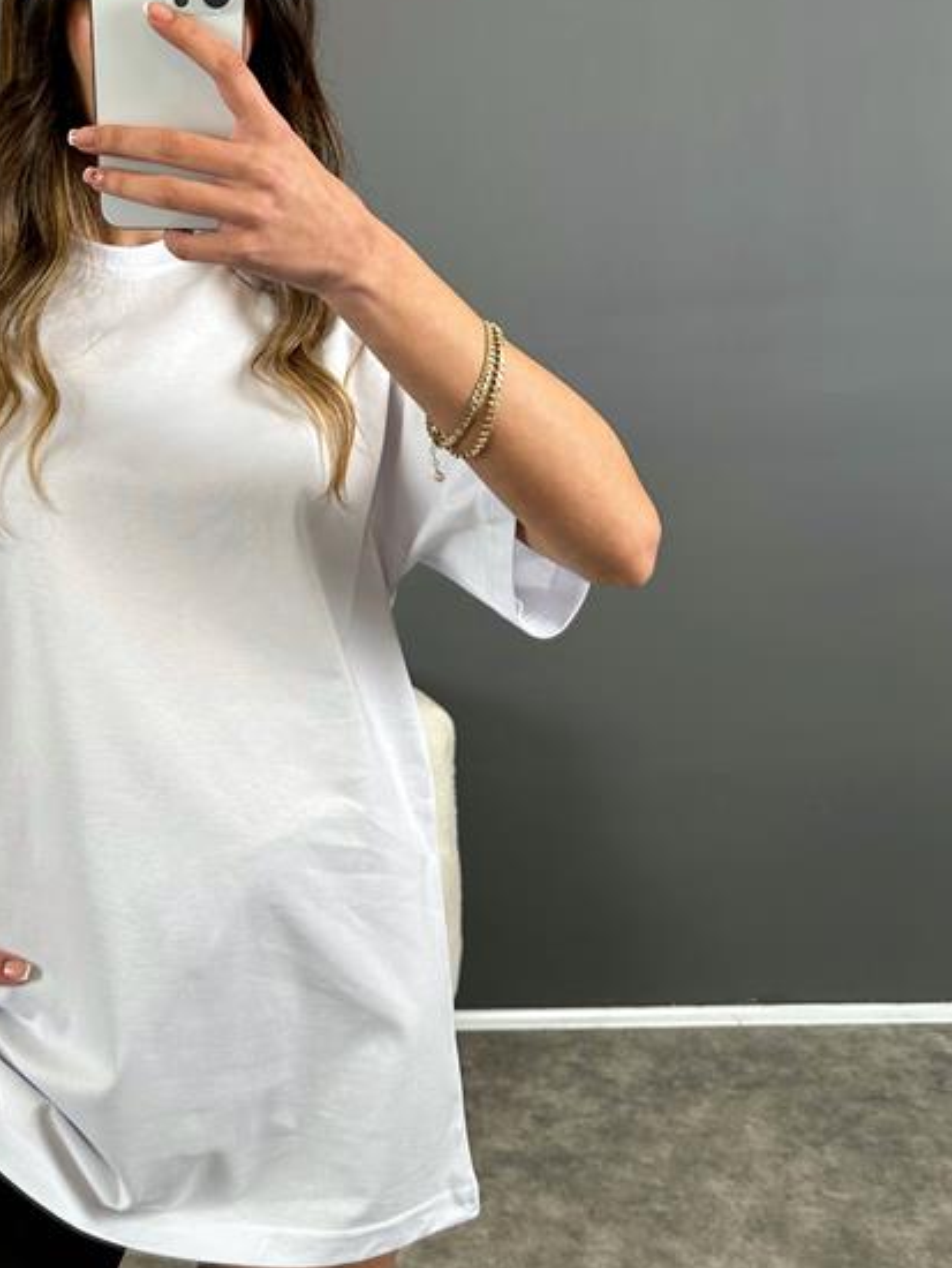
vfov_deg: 44.8
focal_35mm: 41
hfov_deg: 34.2
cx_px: 197
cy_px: 385
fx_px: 1502
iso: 80
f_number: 1.78
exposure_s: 1/100
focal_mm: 6.86
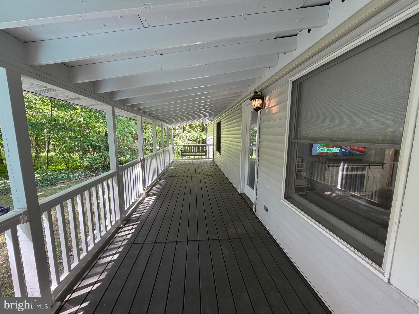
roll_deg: +0.5
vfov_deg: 85.7
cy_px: 157
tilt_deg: -6.5
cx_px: 210
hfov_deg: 102.1
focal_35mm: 14
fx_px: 169
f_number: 2.2
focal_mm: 2.22
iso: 125
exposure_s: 1/121
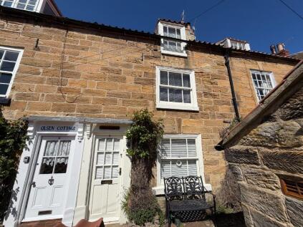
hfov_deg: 102.1
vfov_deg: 85.6
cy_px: 114
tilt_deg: +18.7
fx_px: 123
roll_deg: +1.4
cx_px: 152
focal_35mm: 14
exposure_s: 1/1431
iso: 20
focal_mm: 2.22
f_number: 2.2
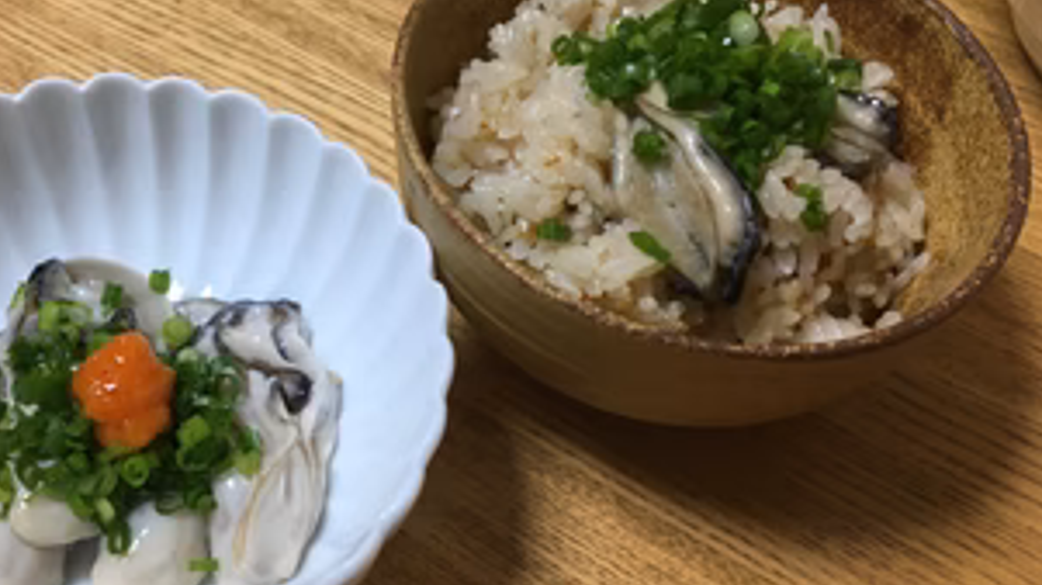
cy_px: 267
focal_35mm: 42
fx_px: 1160
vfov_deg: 28.3
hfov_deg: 47.8
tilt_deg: -53.4
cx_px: 370
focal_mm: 4.15
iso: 50
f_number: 2.2
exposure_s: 1/30
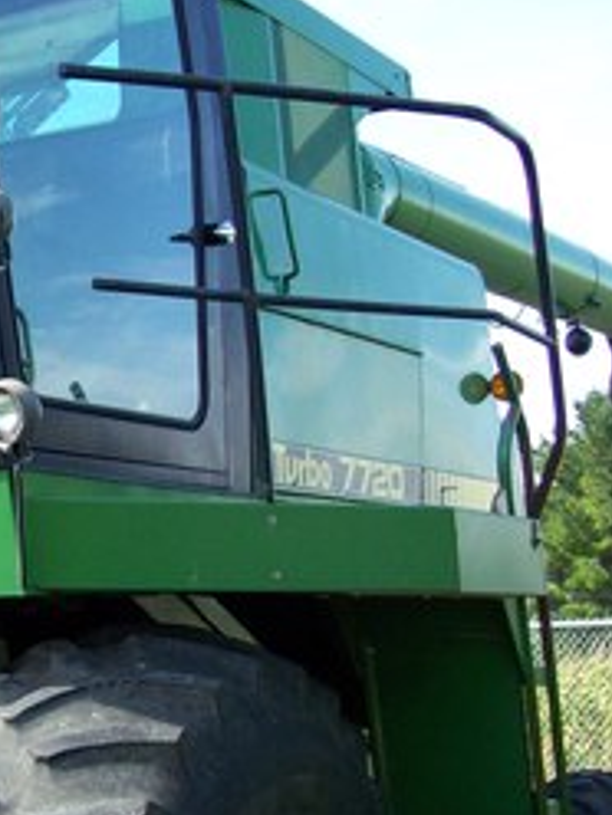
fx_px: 1862
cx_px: -92
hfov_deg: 17.9
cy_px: 500
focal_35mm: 79
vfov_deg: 24.7
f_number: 2.7
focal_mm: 6
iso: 80
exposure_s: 1/286
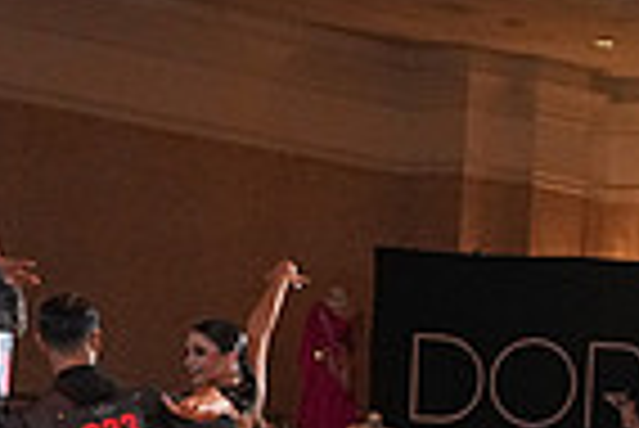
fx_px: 3038
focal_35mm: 171
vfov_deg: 7.9
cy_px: 660
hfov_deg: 11.1
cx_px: 1220
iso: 5000
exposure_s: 1/200
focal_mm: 28
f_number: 6.3
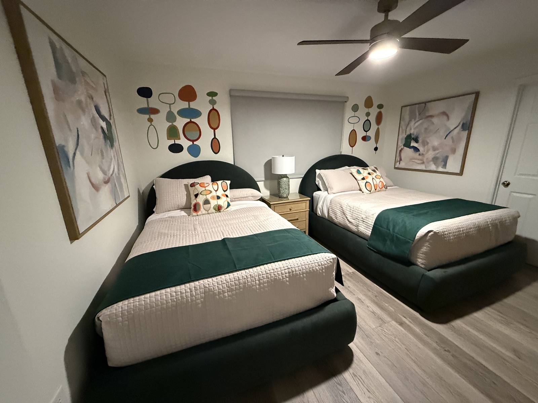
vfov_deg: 85.7
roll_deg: +1.5
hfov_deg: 102.1
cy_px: 202
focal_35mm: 14
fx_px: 218
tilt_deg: -13.9
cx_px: 269
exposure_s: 1/60
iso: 1000
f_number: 2.2
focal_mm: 2.22
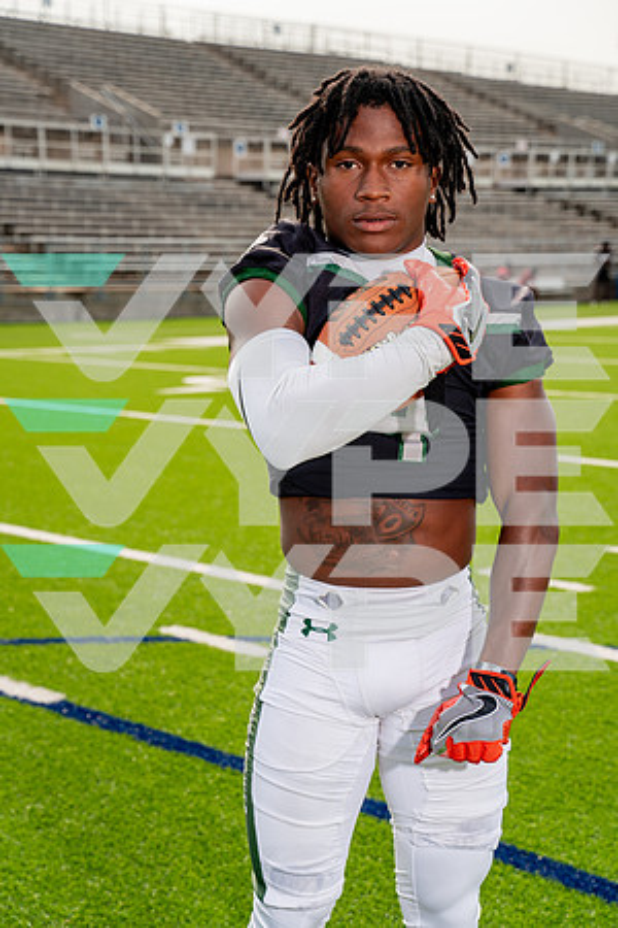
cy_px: 464
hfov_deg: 19.5
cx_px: 309
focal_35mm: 70
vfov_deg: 28.8
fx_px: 1802
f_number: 5.6
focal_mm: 70
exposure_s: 1/500
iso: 100
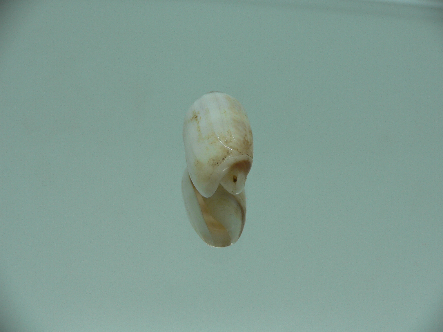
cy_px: 166
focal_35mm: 35
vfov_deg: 40.7
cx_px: 222
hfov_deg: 52.6
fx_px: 448
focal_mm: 4.6
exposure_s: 1/80
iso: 80
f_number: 2.8
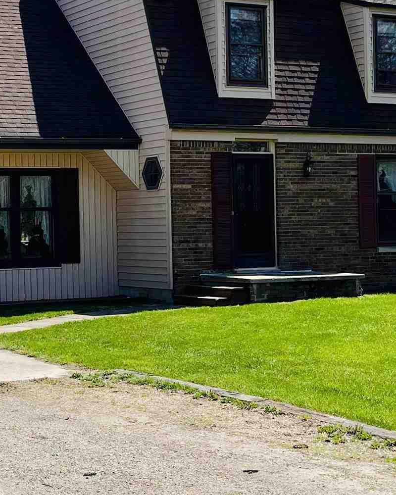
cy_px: 211
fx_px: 1143
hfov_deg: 19.2
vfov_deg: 24.4
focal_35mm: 78
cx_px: 12
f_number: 1.6
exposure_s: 1/3623
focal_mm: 5.1
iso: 50
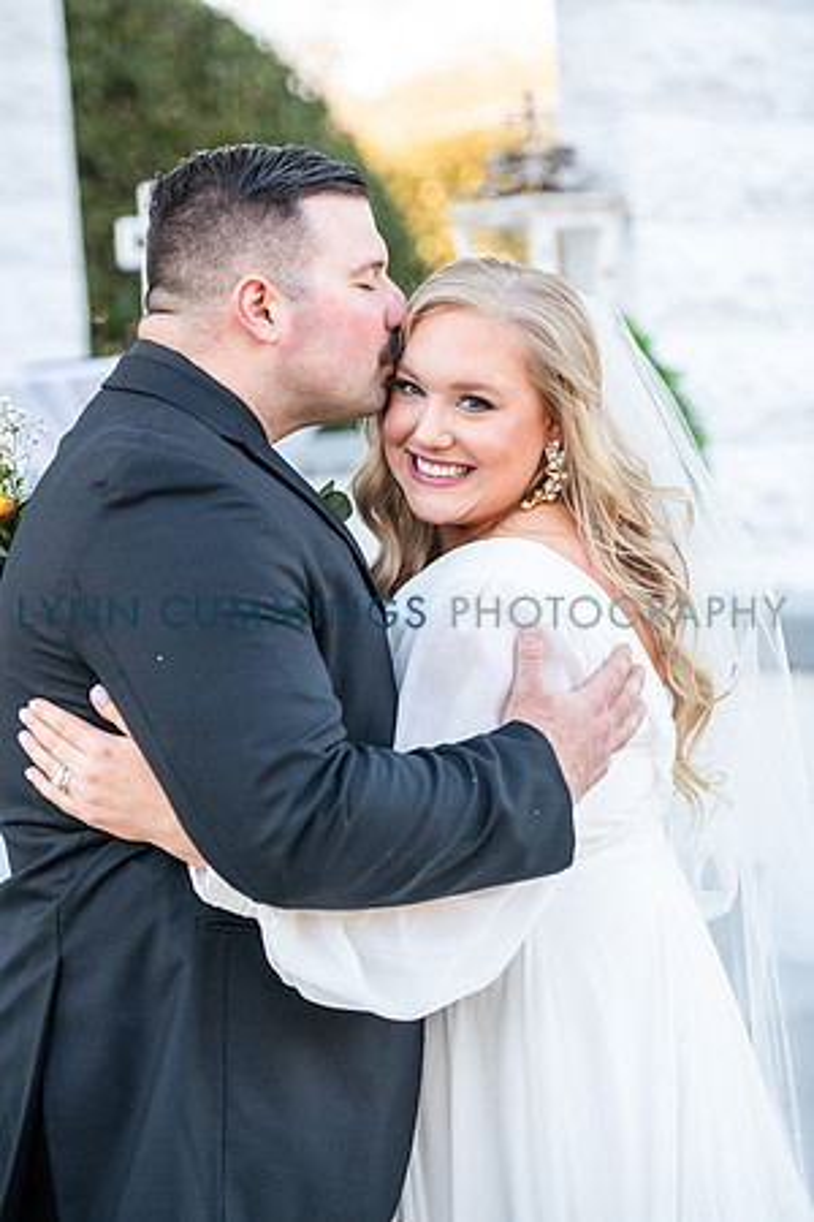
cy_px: 611
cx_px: 407
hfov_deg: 14.4
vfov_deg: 21.5
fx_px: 3222
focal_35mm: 95
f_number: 3.5
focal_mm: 95
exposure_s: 1/250
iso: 200
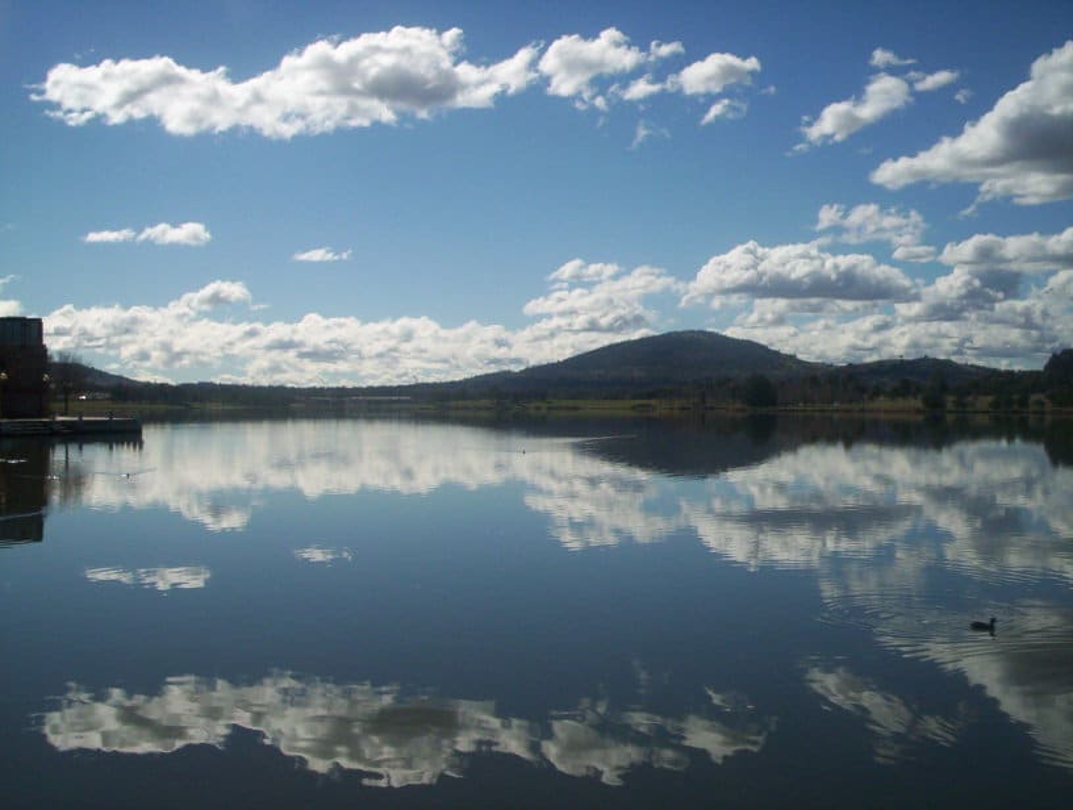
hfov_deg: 48.9
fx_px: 1181
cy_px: 405
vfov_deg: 37.9
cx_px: 536
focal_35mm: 38
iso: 100
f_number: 4.5
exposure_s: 1/2000
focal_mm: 4.99
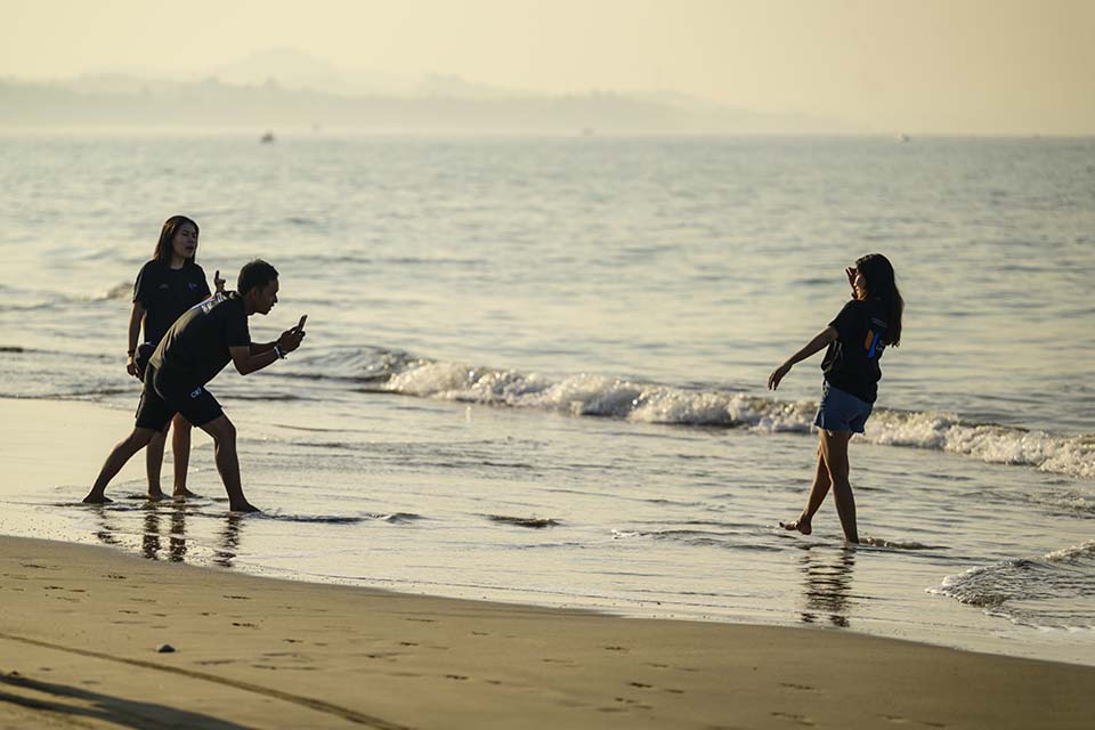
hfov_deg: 16.4
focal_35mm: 125
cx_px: 548
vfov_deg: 11.0
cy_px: 365
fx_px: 3802
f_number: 2.8
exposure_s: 1/6400
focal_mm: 125
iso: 100
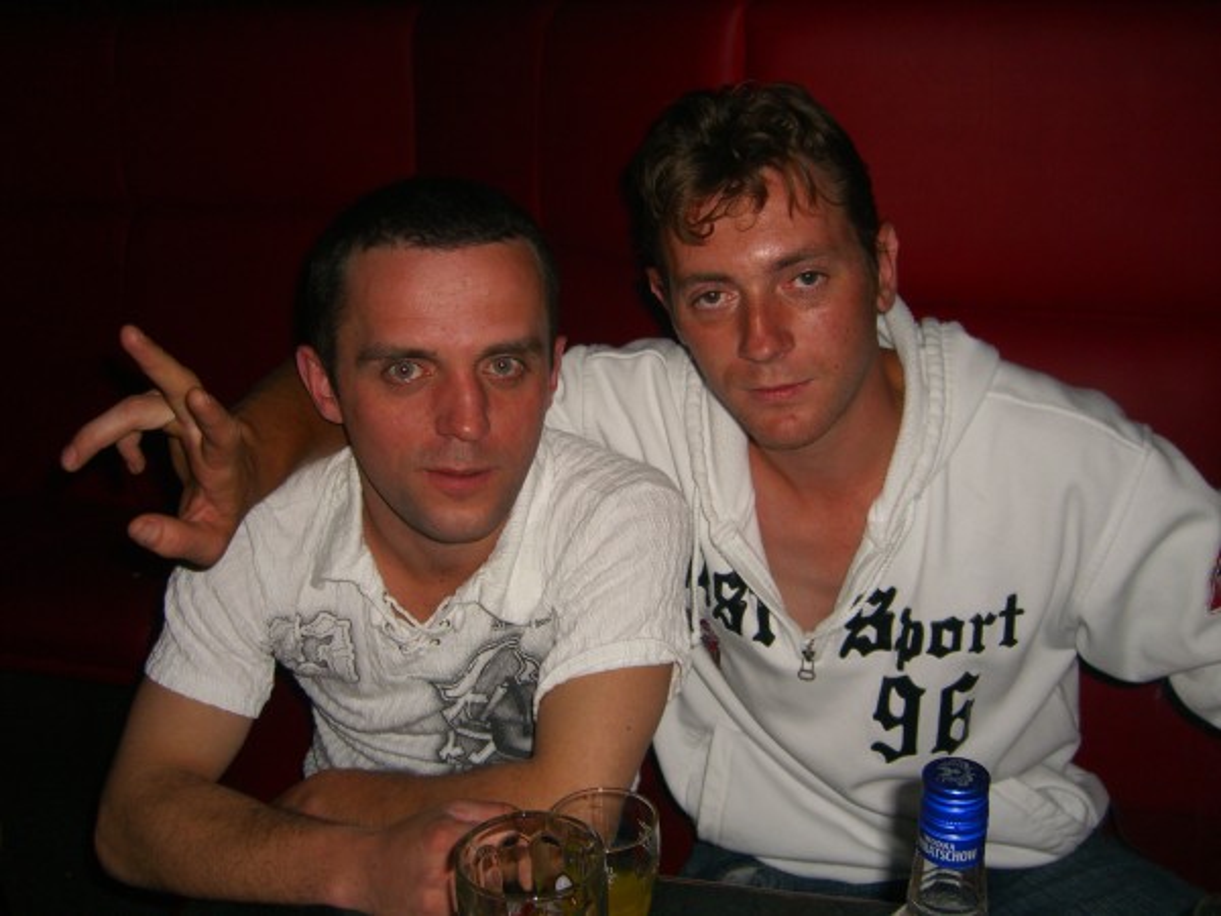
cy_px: 458
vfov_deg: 37.7
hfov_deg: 49.0
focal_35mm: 38
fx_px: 1340
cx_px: 610
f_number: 2.8
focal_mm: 7.9
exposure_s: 1/60
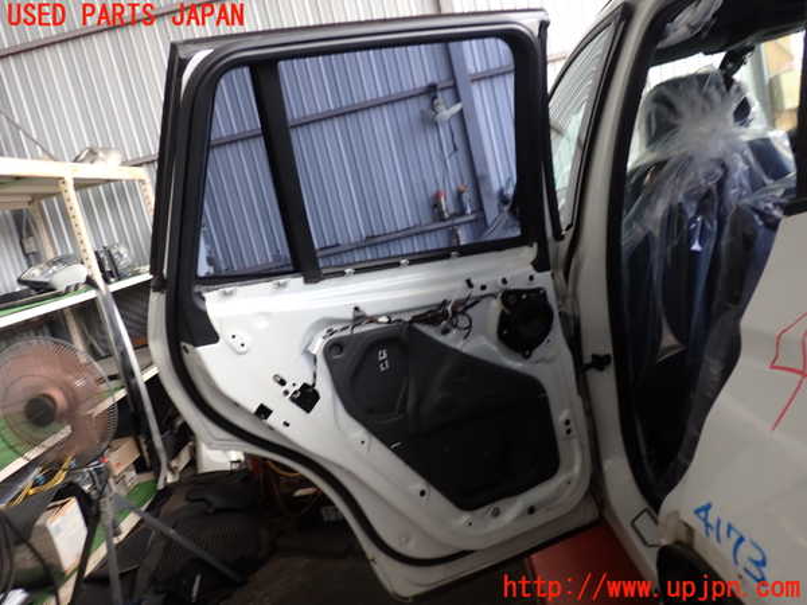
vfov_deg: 46.8
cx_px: 404
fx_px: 699
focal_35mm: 30
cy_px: 302
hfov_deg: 60.0
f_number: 2.3
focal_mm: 5.4
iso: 100
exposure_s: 1/80
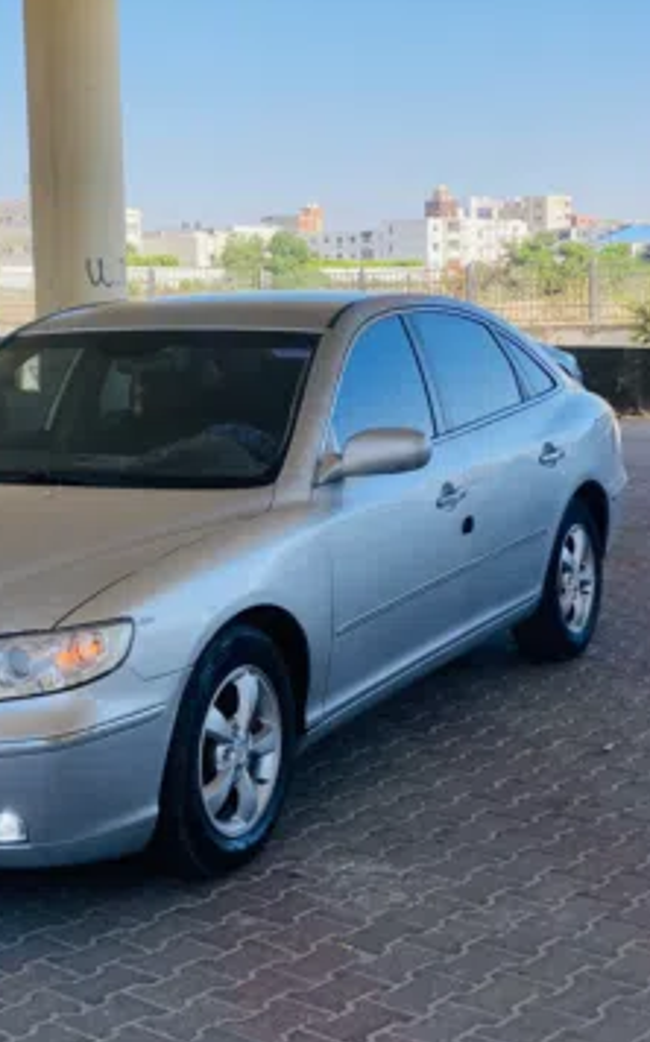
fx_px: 1760
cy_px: 512
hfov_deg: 20.9
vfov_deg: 33.0
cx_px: 278
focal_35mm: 62
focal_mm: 6
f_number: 2
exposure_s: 1/761
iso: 20
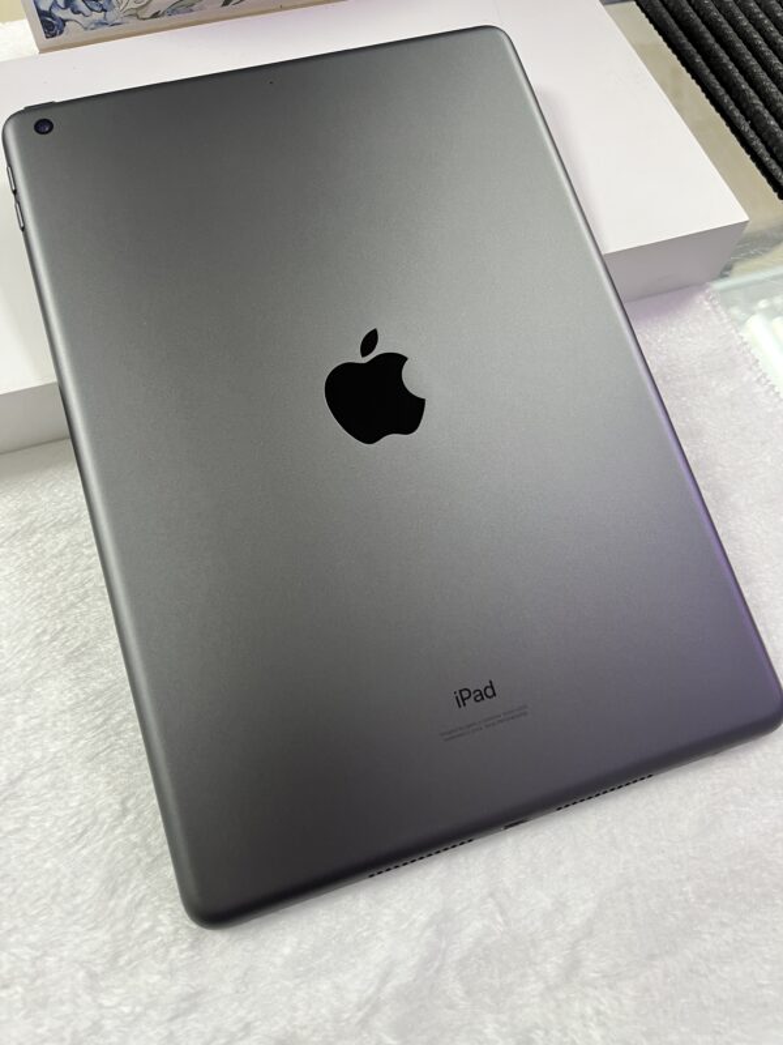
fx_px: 784
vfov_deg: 67.3
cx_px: 392
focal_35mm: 26
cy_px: 522
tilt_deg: -64.4
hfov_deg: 53.1
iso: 100
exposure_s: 1/60
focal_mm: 5.1
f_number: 1.6
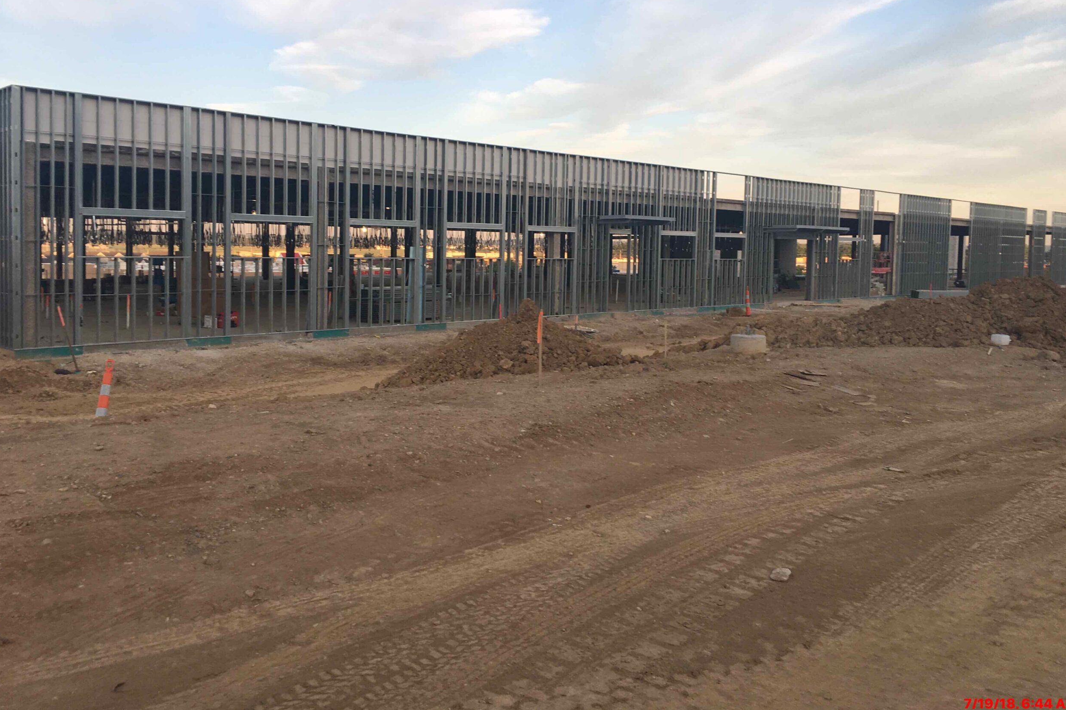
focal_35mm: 31
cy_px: 304
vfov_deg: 42.2
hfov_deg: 60.3
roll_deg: -0.2
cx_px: 535
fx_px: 918
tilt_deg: -4.8
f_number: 2.2
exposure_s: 1/211
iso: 25
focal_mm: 4.15
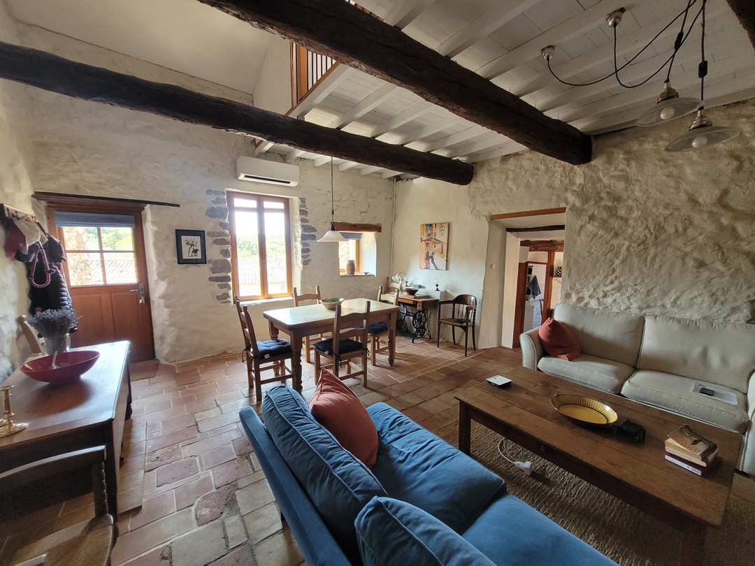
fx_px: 284
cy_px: 283
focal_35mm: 13
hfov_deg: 106.2
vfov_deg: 89.9
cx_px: 378
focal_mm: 1.74
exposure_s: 1/50
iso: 200
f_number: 2.2
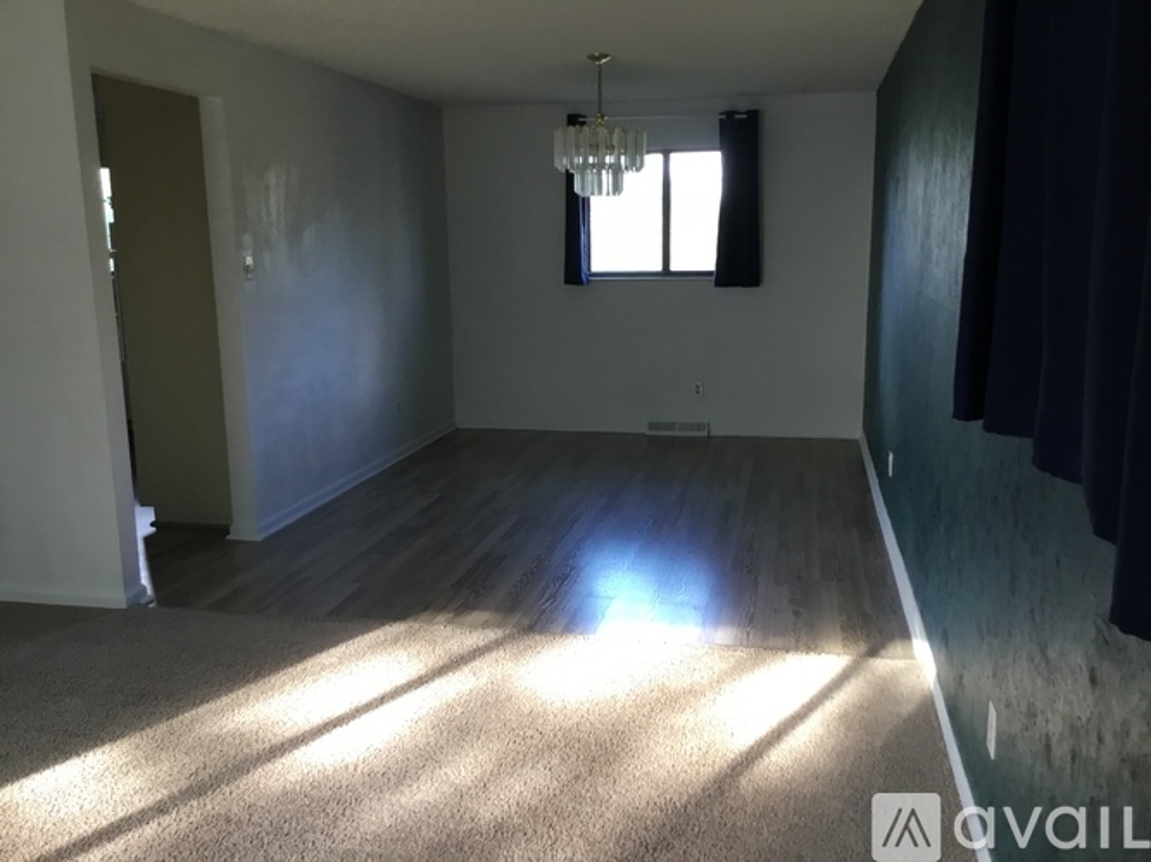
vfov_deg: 45.4
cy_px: 431
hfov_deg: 58.4
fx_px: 1031
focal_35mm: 31
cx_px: 576
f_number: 2.4
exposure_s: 1/30
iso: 64
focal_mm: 3.3
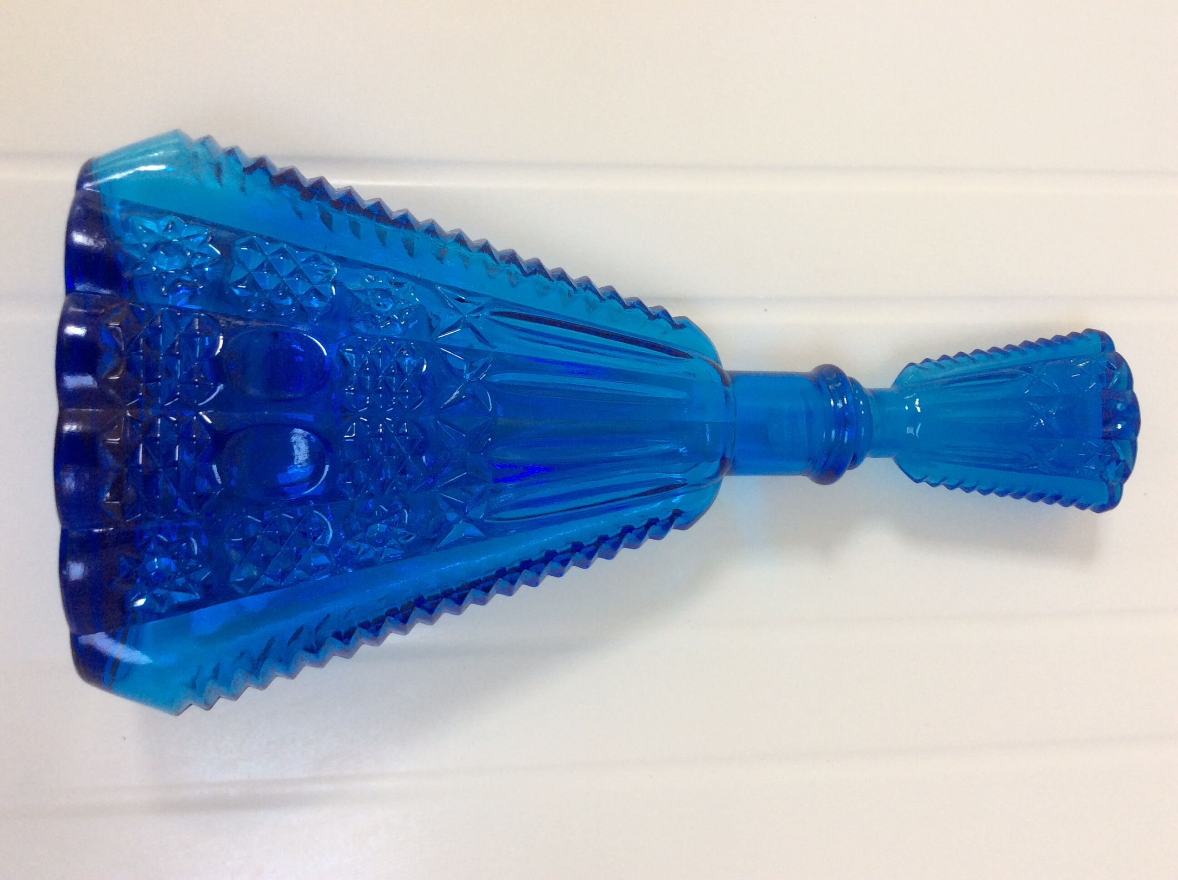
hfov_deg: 56.9
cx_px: 589
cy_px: 440
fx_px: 1087
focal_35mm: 32
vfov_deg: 44.1
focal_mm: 3.3
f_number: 2.4
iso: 40
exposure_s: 1/30
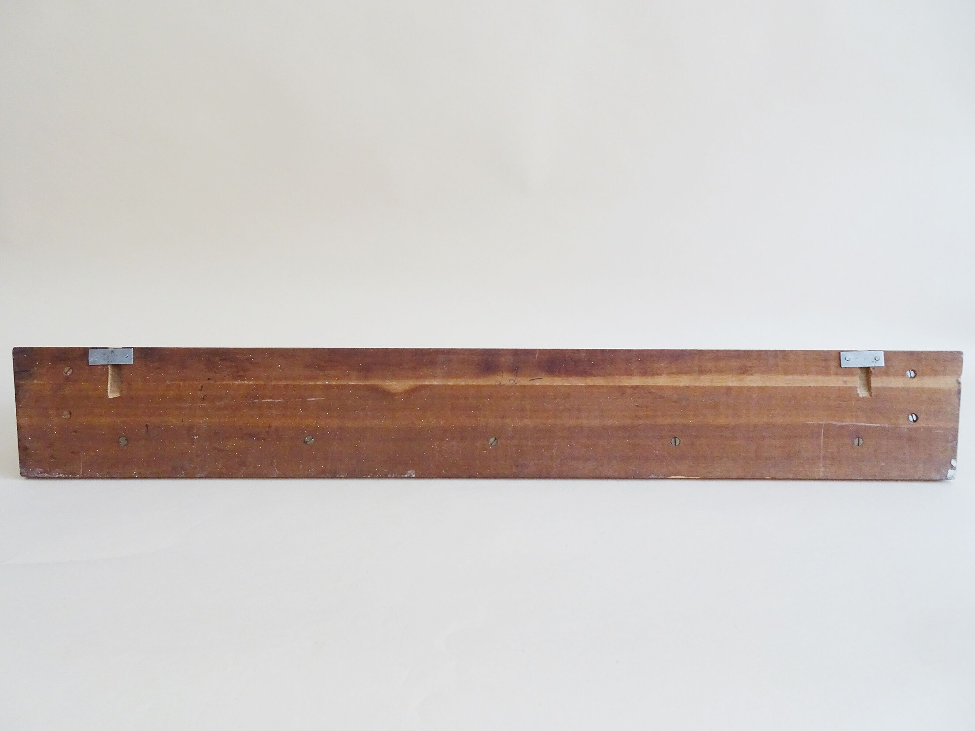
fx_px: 676
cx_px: 488
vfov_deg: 56.8
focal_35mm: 24
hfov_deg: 71.6
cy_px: 366
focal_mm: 4.1
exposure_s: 1/30
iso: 200
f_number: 3.5
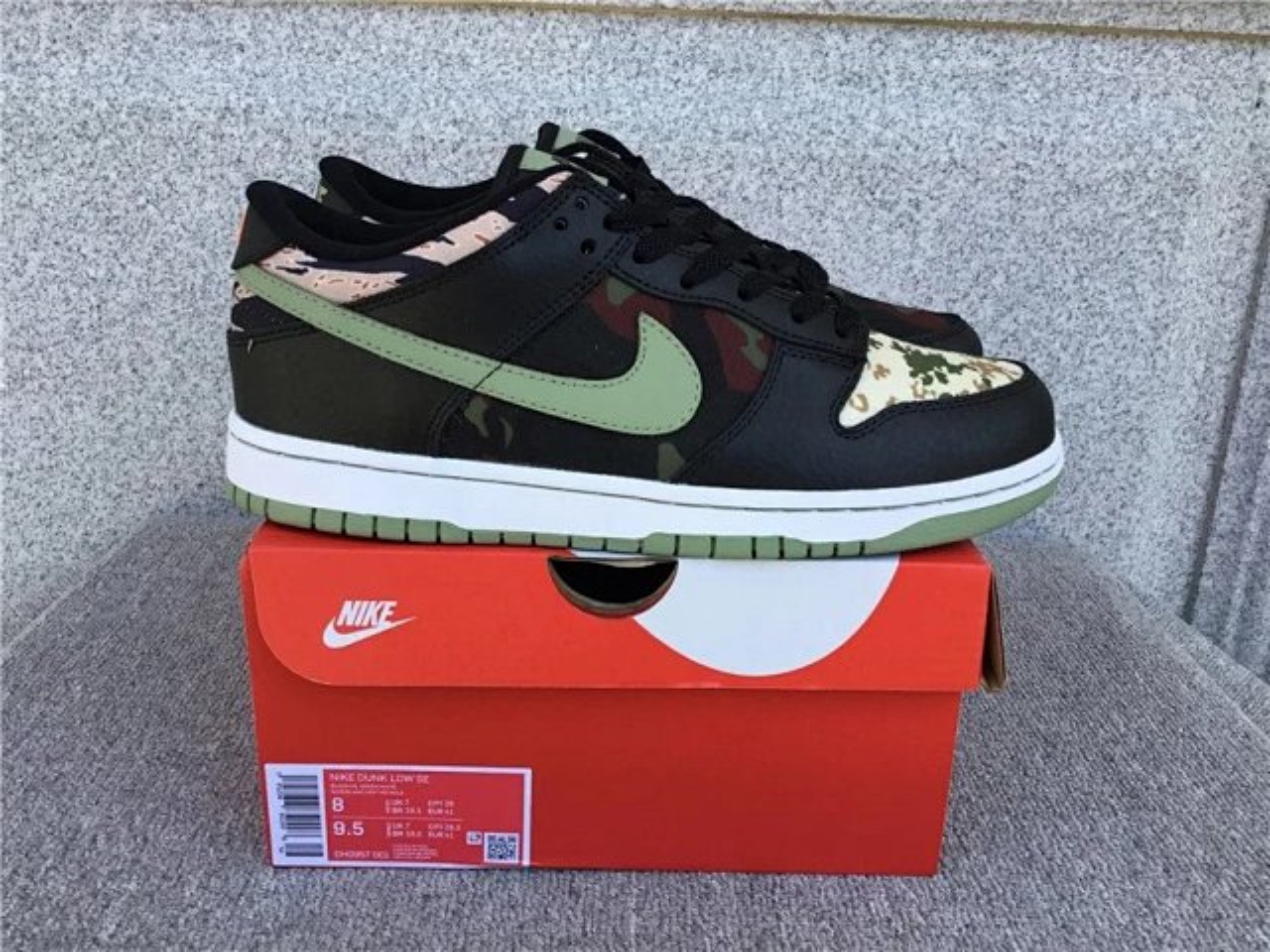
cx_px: 635
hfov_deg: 58.4
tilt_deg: -19.0
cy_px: 476
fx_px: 1137
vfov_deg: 45.4
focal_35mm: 31
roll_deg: -1.8
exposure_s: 1/190
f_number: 2.4
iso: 25
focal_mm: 3.3
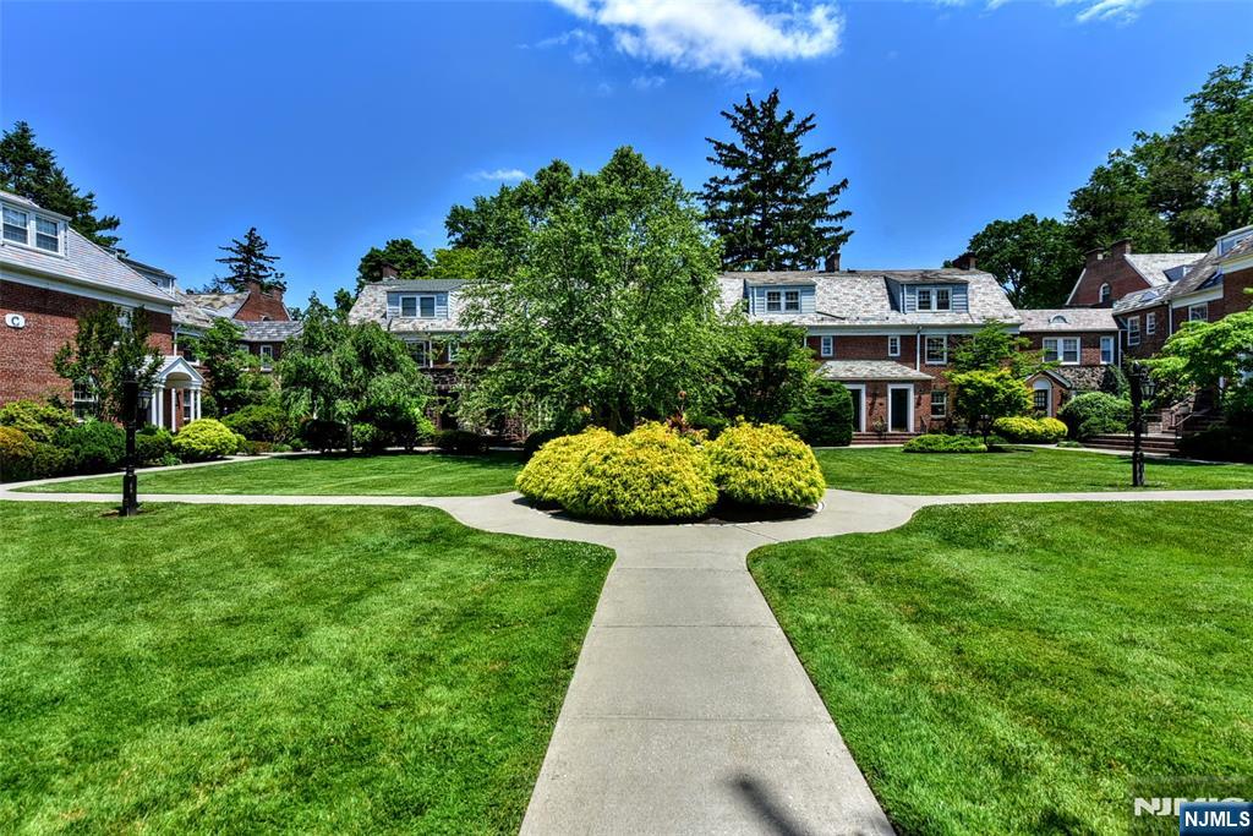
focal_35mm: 18
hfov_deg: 90.0
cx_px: 626
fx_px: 627
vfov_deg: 67.4
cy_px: 418
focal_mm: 18
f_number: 7.1
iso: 720
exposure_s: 1/4000
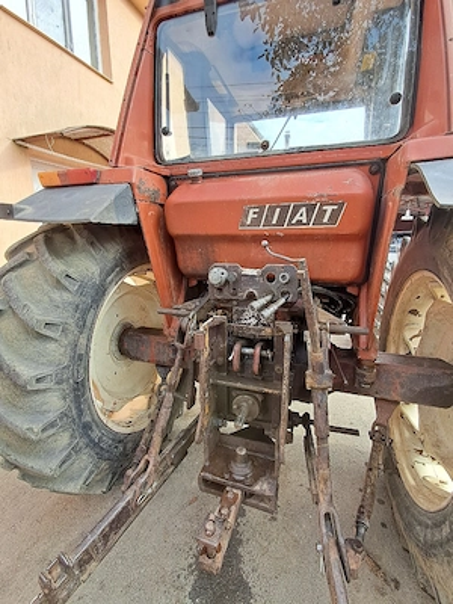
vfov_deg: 94.5
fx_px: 279
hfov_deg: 78.1
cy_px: 302
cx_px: 226
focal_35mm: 16
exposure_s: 1/244
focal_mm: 1.64
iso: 40
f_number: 2.2
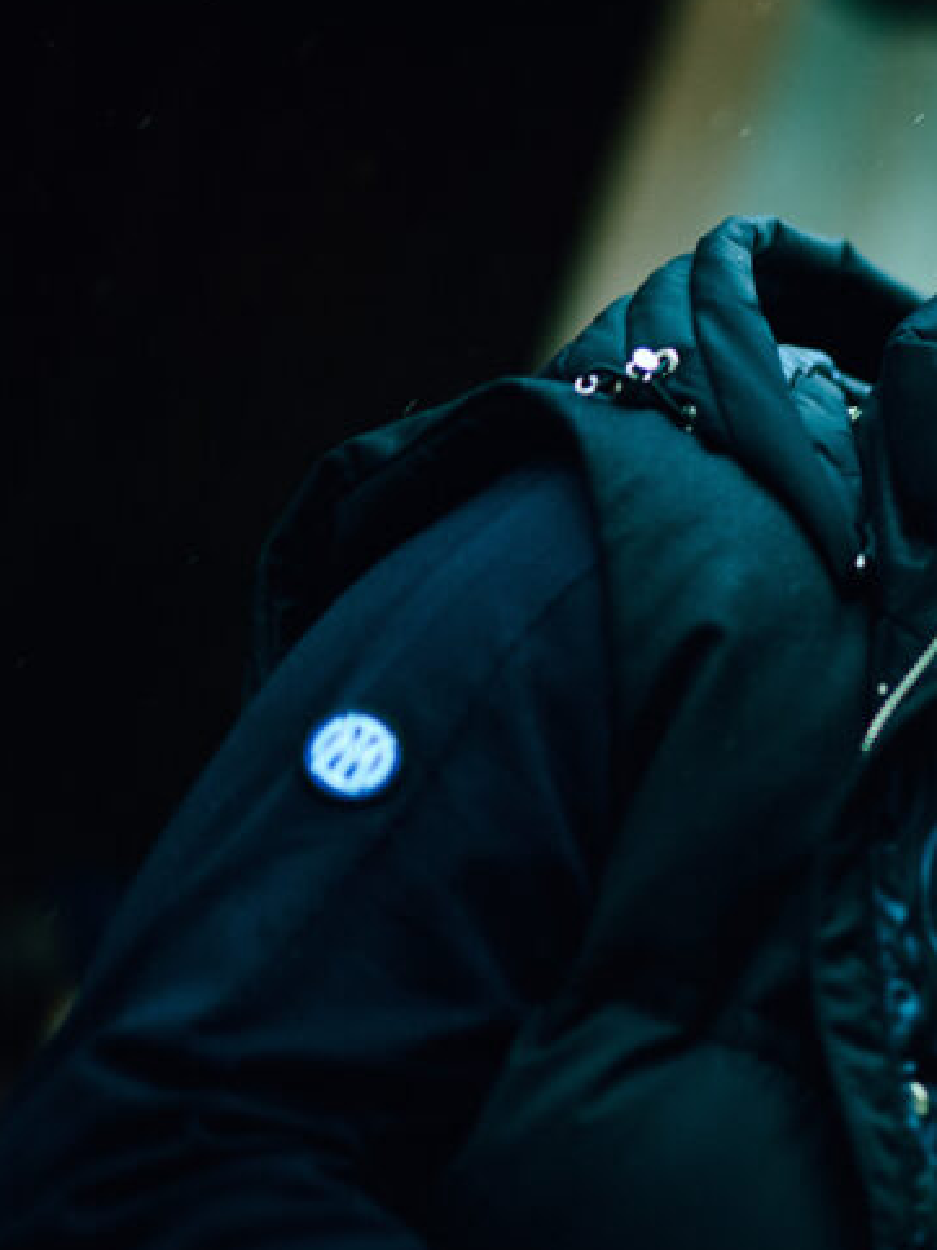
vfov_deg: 19.2
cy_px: 496
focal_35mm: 102
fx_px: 3683
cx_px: 1173
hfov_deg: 14.0
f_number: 1.4
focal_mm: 50
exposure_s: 1/640
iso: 360
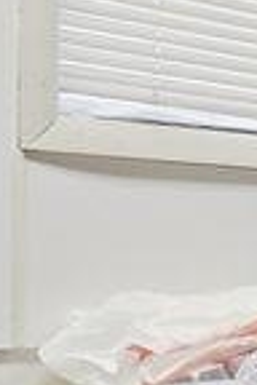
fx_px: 1221
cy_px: 277
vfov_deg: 17.9
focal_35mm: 114
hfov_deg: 9.6
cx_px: 752
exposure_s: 1/15
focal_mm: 16
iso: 100
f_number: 8
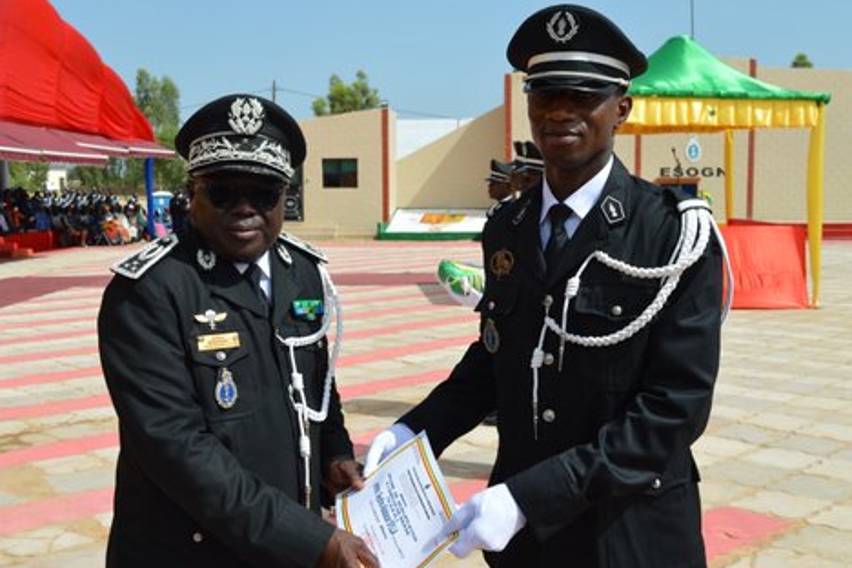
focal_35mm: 42
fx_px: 982
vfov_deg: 32.2
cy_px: 279
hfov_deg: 46.9
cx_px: 417
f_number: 9
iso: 100
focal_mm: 27
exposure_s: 1/320
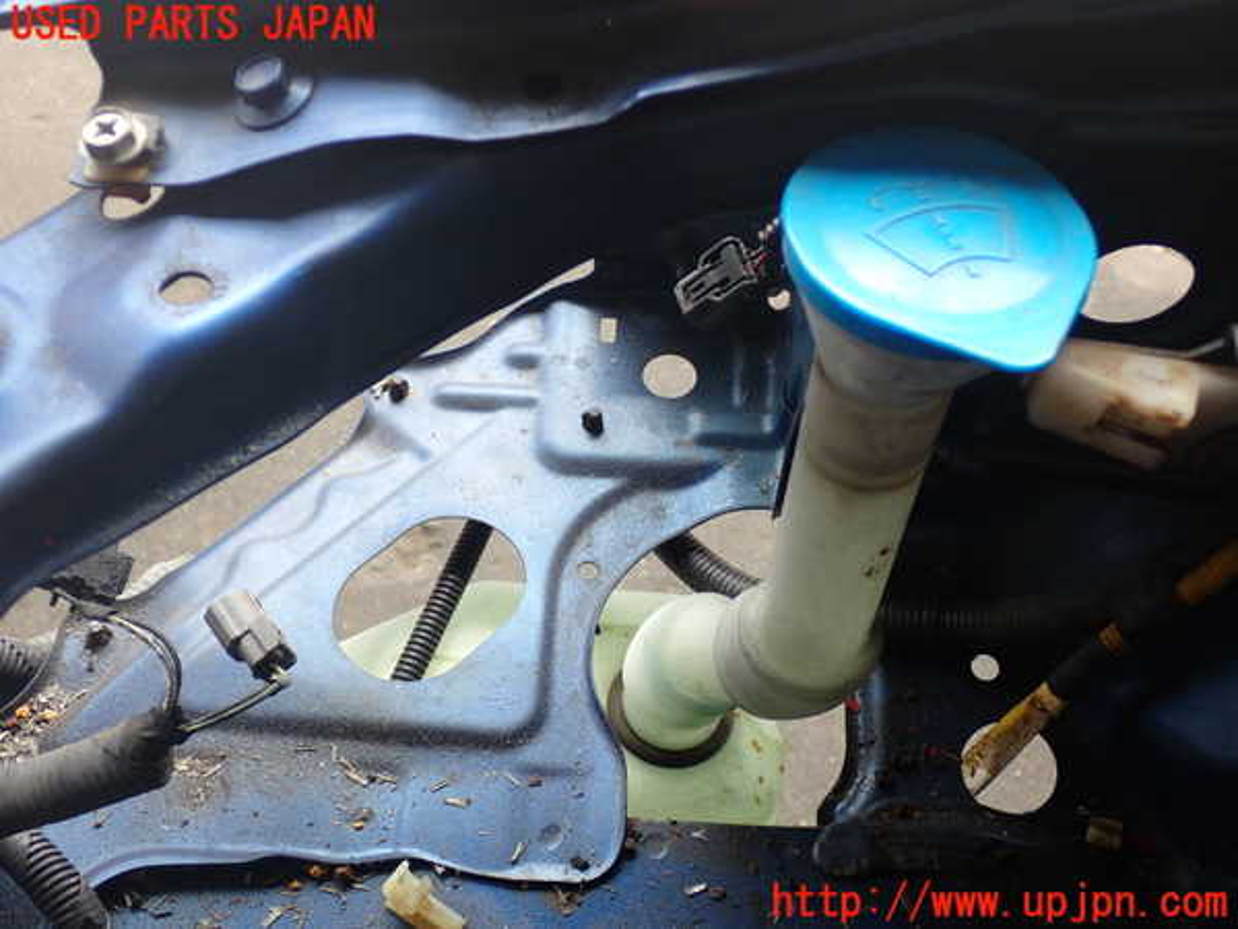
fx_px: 1466
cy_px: 464
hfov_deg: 45.8
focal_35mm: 41
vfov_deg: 35.1
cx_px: 619
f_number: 2.8
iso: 100
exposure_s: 1/160
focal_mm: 7.31
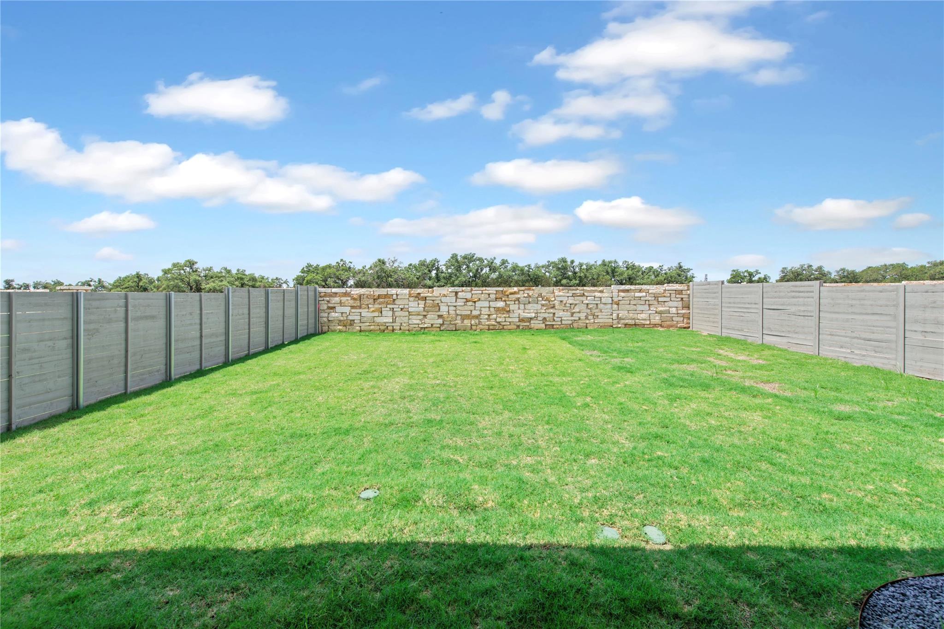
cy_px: 314
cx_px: 472
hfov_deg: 104.3
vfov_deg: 81.2
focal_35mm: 14
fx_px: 367
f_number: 8
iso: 160
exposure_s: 1/160
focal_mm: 14
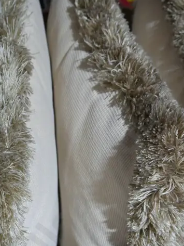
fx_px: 553
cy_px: 180
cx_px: 97
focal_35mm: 78
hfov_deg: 18.9
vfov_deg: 24.8
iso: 800
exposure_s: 1/60
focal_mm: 18
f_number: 4
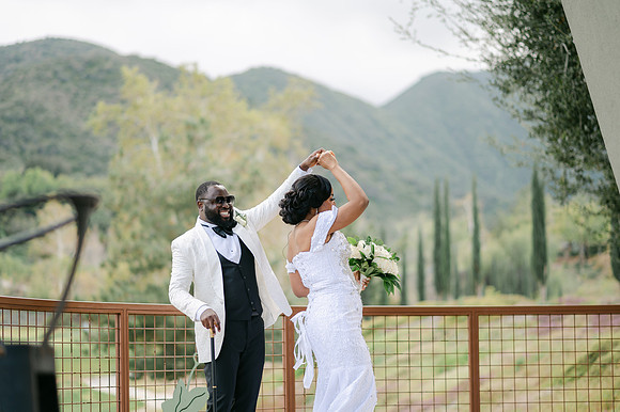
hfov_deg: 23.9
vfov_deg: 16.1
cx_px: 310
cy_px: 206
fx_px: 1463
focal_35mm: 85
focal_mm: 85
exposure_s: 1/1250
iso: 100
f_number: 2
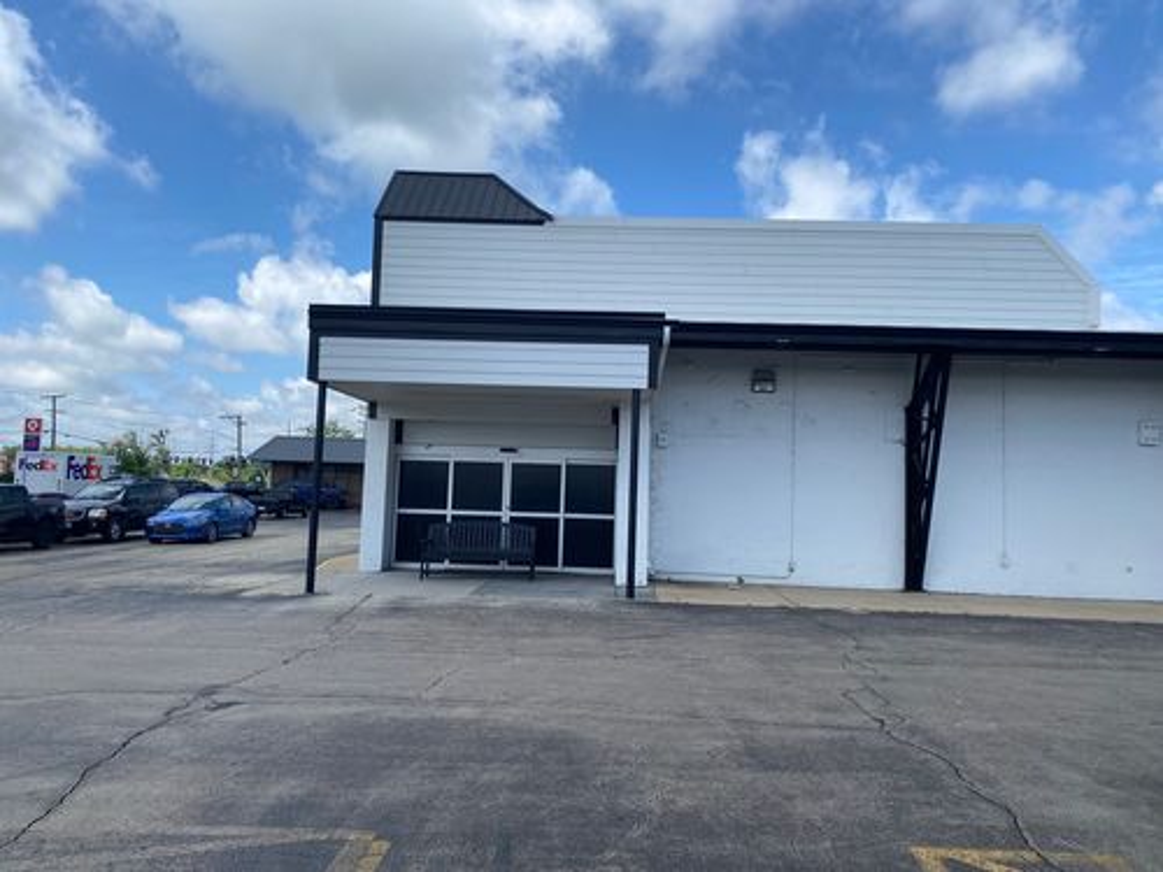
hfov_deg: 67.3
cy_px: 436
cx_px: 582
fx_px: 874
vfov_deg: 53.1
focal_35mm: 26
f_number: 1.8
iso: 32
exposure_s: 1/2755
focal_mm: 4.25
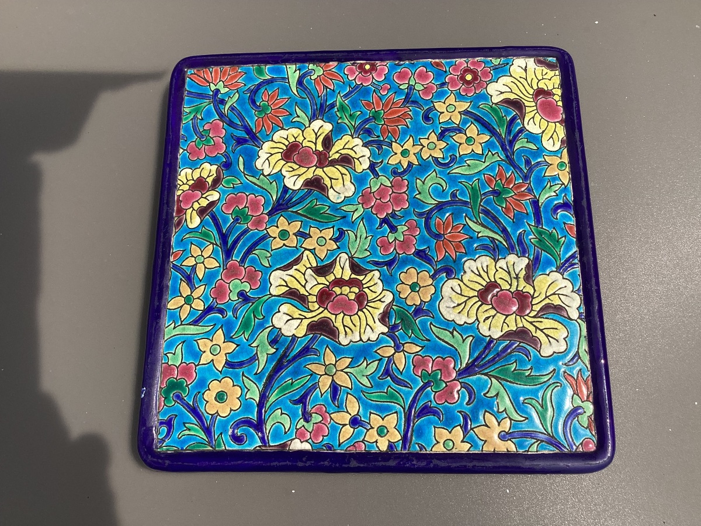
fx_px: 628
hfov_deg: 58.4
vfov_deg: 45.4
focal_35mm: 31
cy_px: 263
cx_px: 350
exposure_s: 1/1988
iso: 25
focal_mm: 3.3
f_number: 2.4
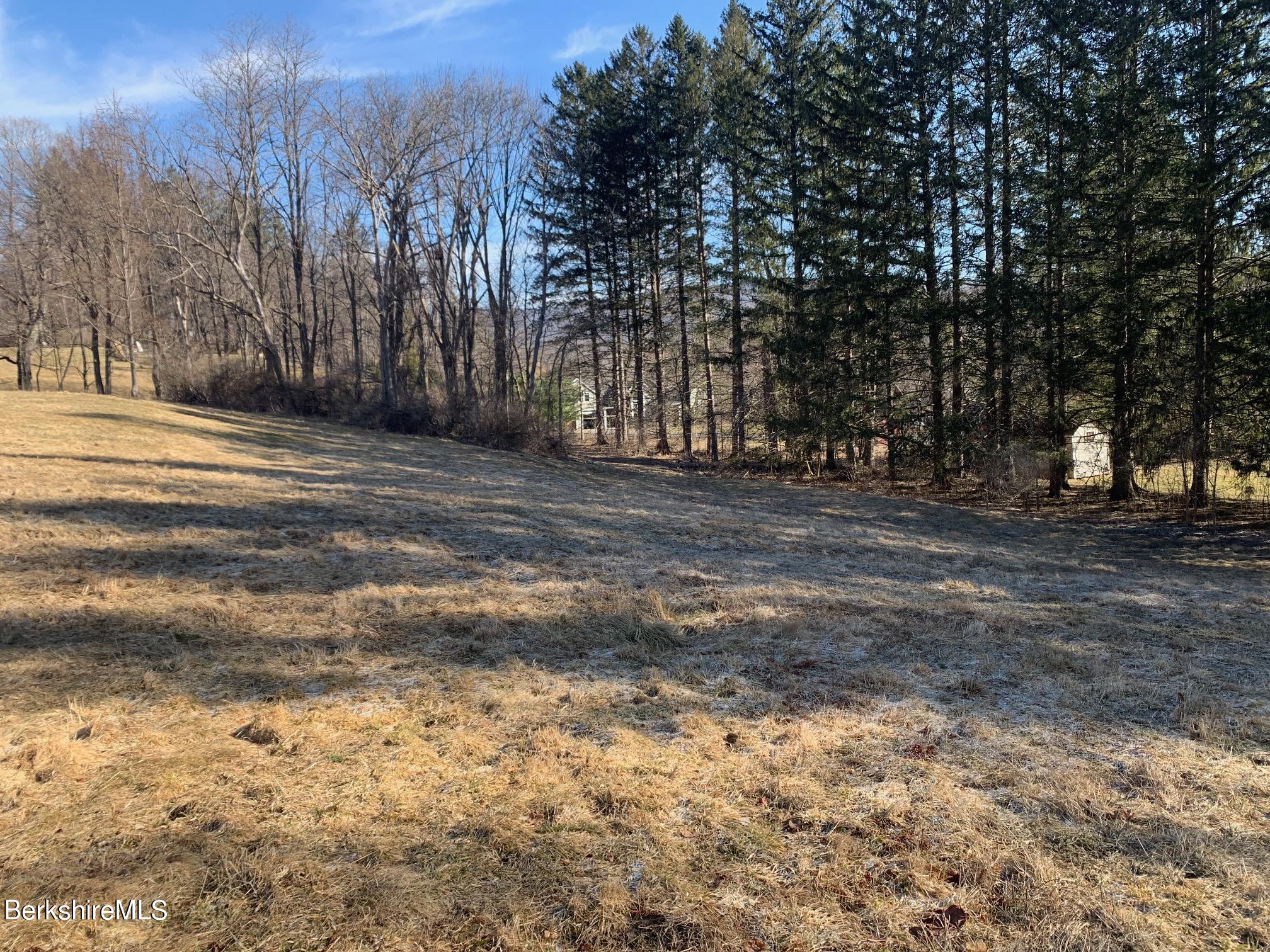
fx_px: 954
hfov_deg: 67.3
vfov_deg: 53.1
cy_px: 476
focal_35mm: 26
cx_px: 635
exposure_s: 1/635
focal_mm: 4.25
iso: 25
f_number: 1.8
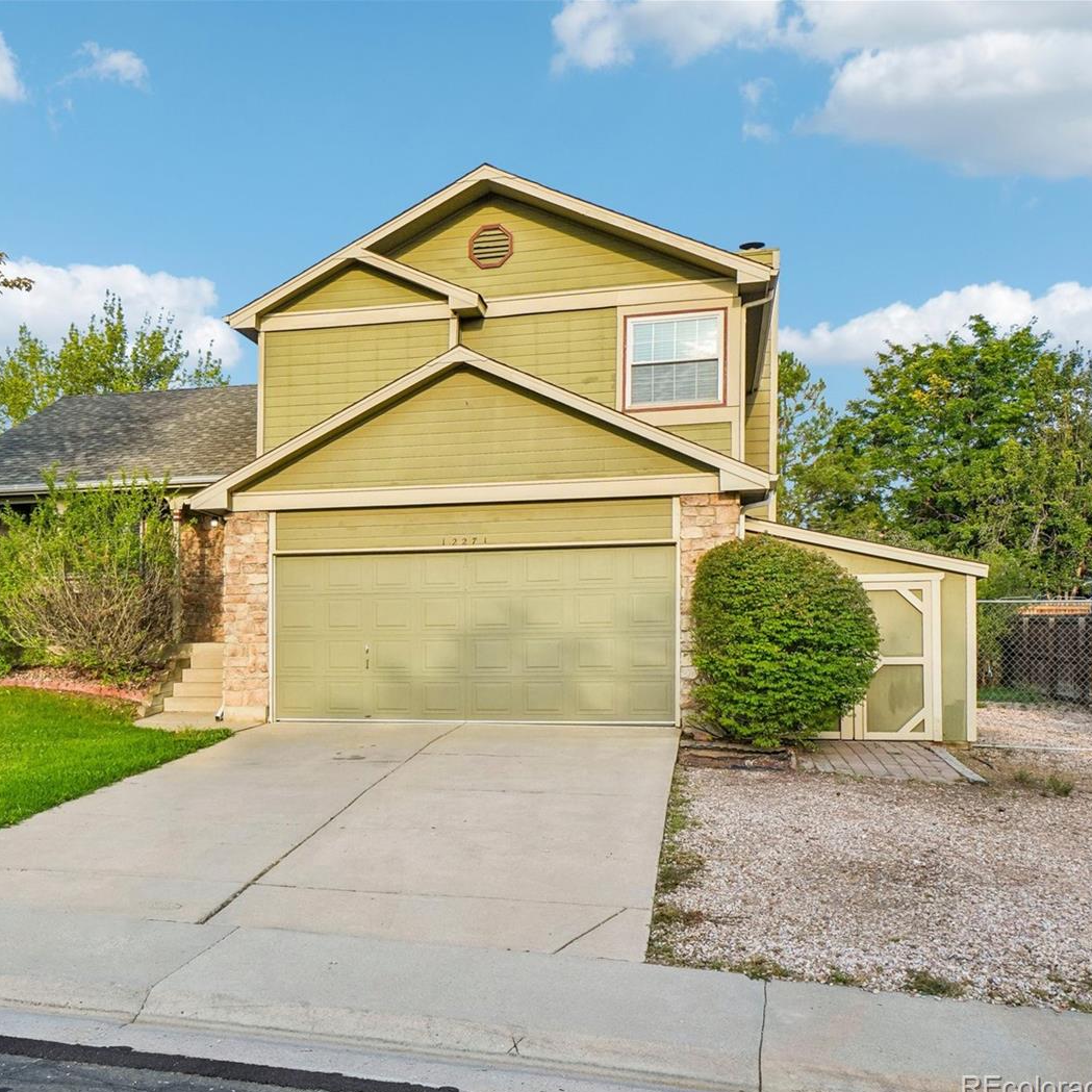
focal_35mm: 35
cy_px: 554
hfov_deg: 45.8
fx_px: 1249
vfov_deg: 47.2
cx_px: 297
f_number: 8
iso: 400
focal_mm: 18
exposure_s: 1/320
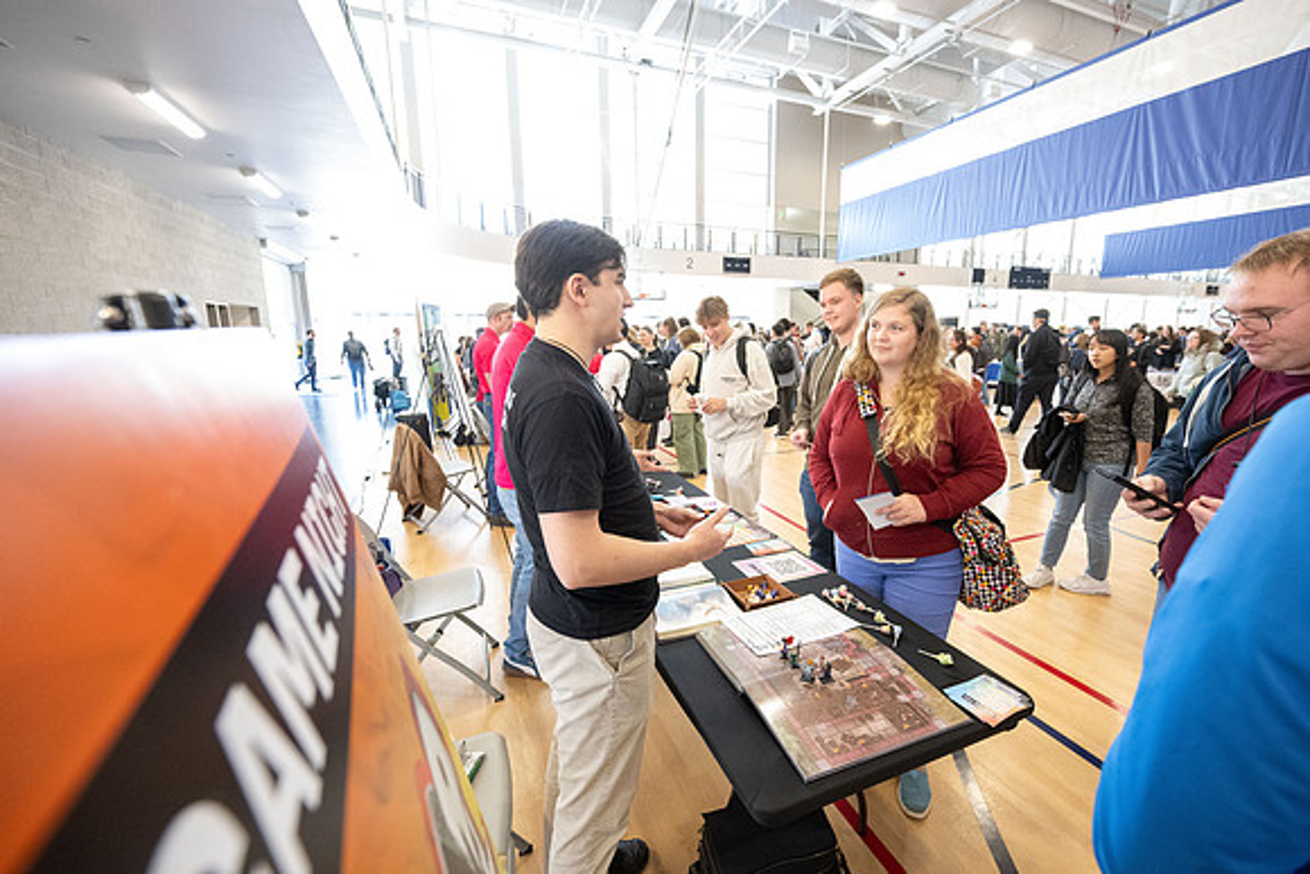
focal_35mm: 15
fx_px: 542
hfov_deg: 100.6
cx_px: 697
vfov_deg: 77.7
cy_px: 437
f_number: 4
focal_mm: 14
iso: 5000
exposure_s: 1/250
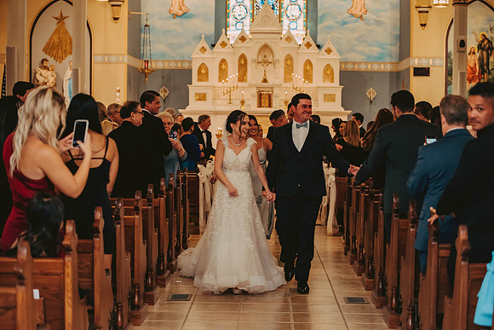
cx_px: 247
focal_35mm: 70
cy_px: 165
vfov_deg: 19.5
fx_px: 961
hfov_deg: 28.8
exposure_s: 1/80
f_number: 2.8
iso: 1600
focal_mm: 70
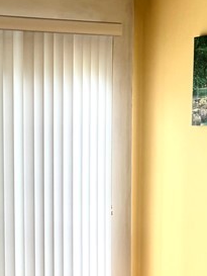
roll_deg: +0.7
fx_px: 717
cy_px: 205
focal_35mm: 90
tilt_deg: -4.8
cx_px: 11
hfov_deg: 16.2
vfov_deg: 21.6
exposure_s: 1/120
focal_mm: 6.76
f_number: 1.78
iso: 64
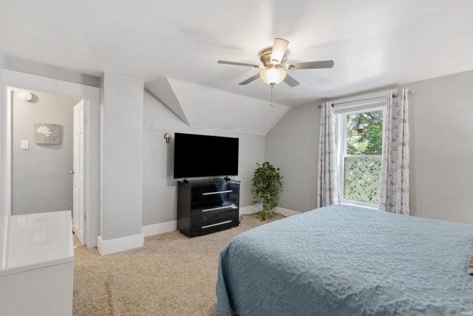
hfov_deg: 96.7
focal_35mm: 16
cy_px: 158
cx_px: 236
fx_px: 210
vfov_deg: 73.8
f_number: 2.8
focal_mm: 16
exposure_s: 1/3
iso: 100
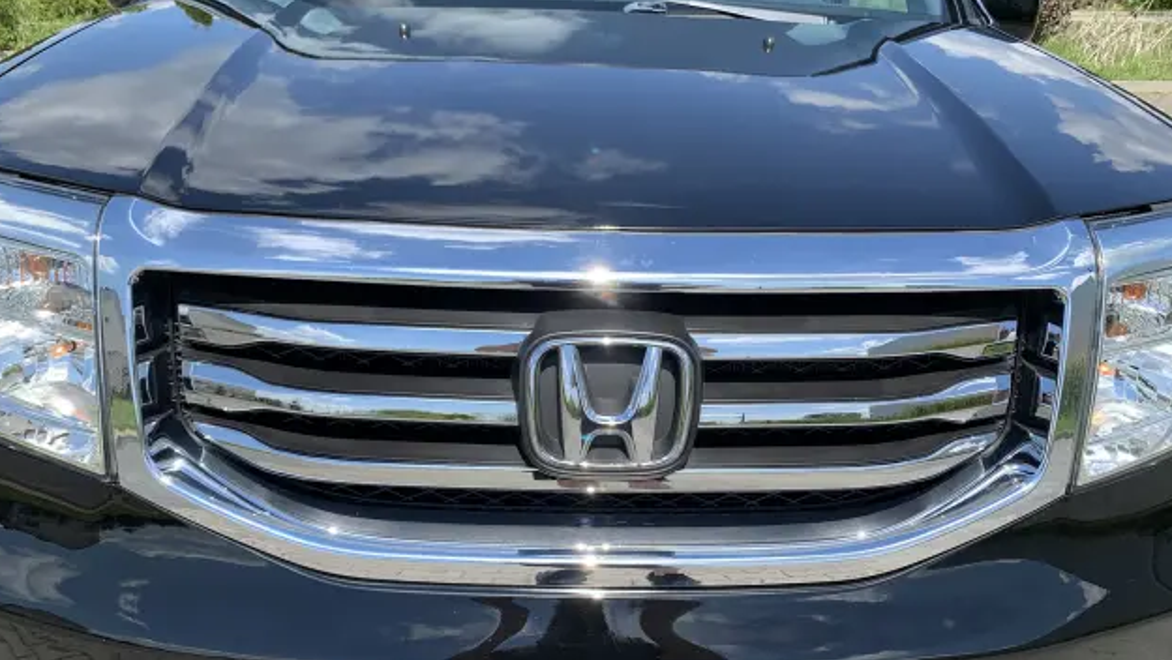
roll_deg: -1.3
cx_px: 587
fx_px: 901
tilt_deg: -22.7
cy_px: 360
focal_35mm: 29
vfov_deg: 40.2
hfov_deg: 66.1
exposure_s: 1/1406
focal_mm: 4.25
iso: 25
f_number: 1.8
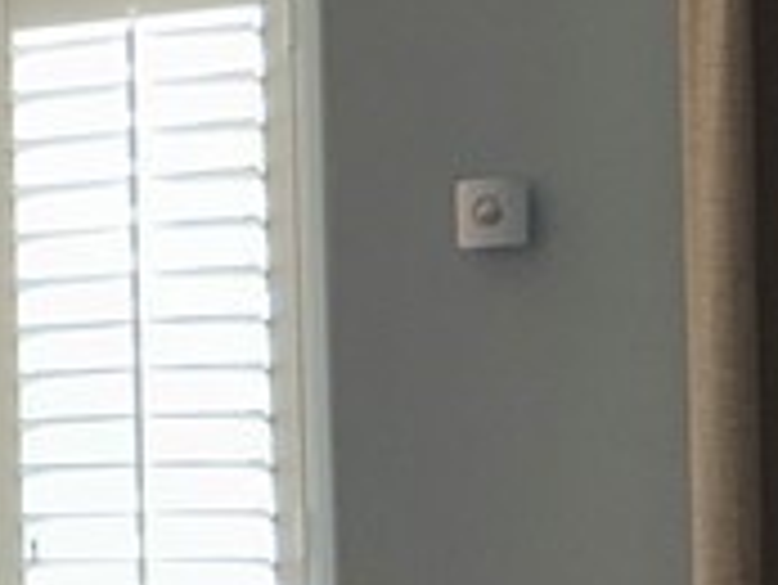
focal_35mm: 154
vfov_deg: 9.6
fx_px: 3464
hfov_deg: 11.3
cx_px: -881
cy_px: 405
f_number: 1.5
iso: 80
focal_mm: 5.7
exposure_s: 1/120
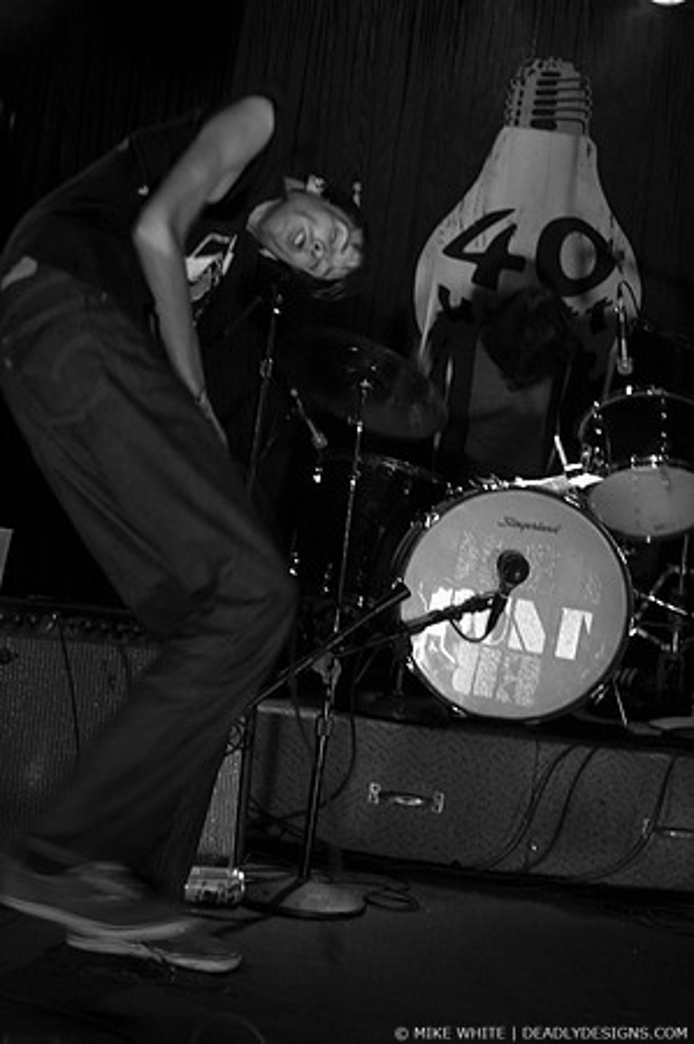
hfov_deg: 25.7
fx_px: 1522
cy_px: 522
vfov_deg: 37.9
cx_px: 347
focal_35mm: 52
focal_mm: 35
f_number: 2.8
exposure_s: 1/25
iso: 1600
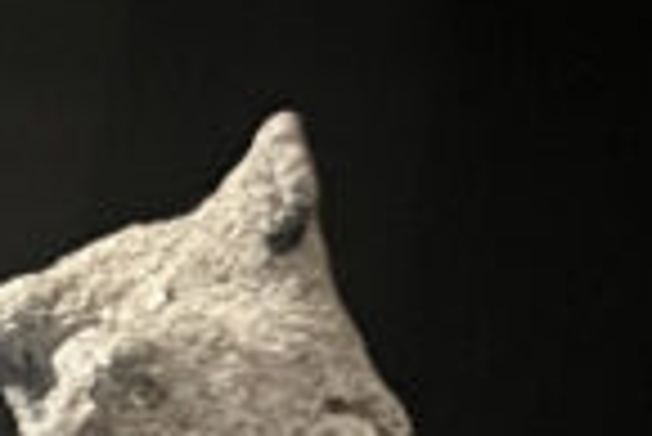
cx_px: -1412
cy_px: 773
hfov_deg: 8.6
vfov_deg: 7.0
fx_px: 3463
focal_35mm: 191
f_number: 1.5
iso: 640
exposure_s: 1/38
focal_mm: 5.7
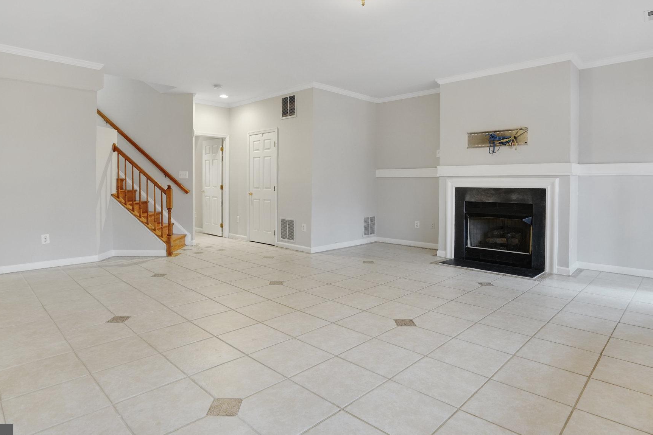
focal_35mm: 19
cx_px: 316
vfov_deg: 64.4
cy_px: 193
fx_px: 345
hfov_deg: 86.9
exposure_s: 1/13
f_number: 8
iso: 1250
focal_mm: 16
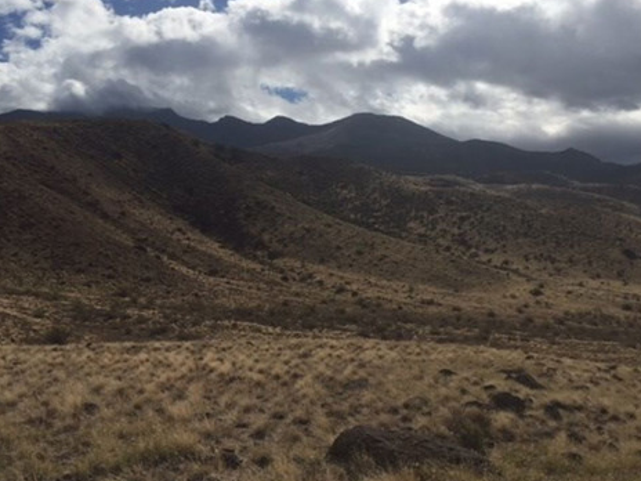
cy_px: 236
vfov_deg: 36.0
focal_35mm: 40
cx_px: 238
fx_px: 741
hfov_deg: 46.4
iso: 32
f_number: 2.2
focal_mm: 4.15
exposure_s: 1/7937
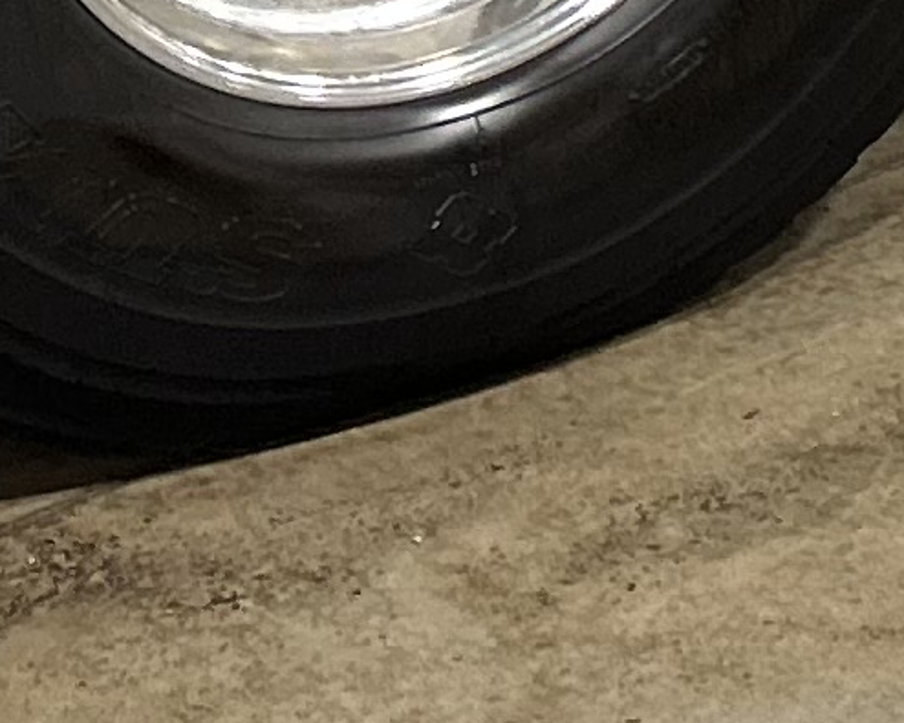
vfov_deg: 6.7
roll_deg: -0.7
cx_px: 2147
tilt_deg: -5.8
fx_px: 5537
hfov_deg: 8.5
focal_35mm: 207
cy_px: -1565
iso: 100
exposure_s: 1/120
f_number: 1.5
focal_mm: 5.7
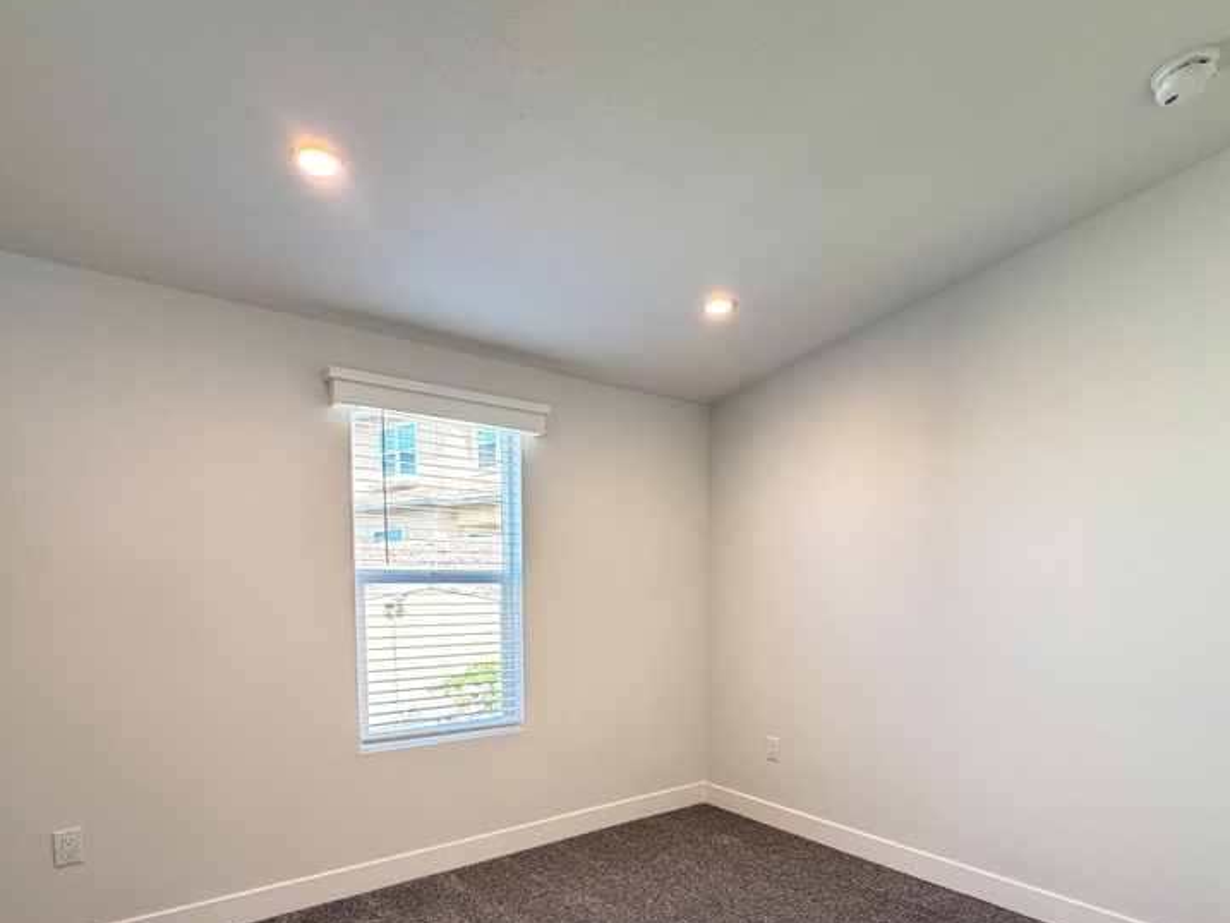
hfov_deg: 81.6
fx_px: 711
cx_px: 657
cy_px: 642
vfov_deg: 63.7
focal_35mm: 20
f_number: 2.2
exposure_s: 1/120
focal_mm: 2.22
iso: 250
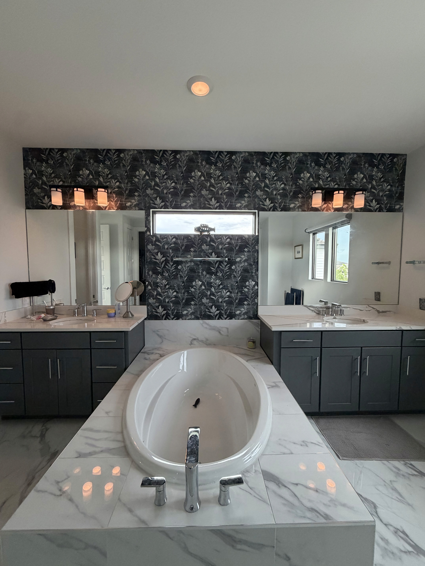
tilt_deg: -4.1
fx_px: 229
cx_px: 212
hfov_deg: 85.7
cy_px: 283
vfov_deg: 102.1
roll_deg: -0.6
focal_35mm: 14
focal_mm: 2.22
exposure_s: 1/67
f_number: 2.2
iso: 320
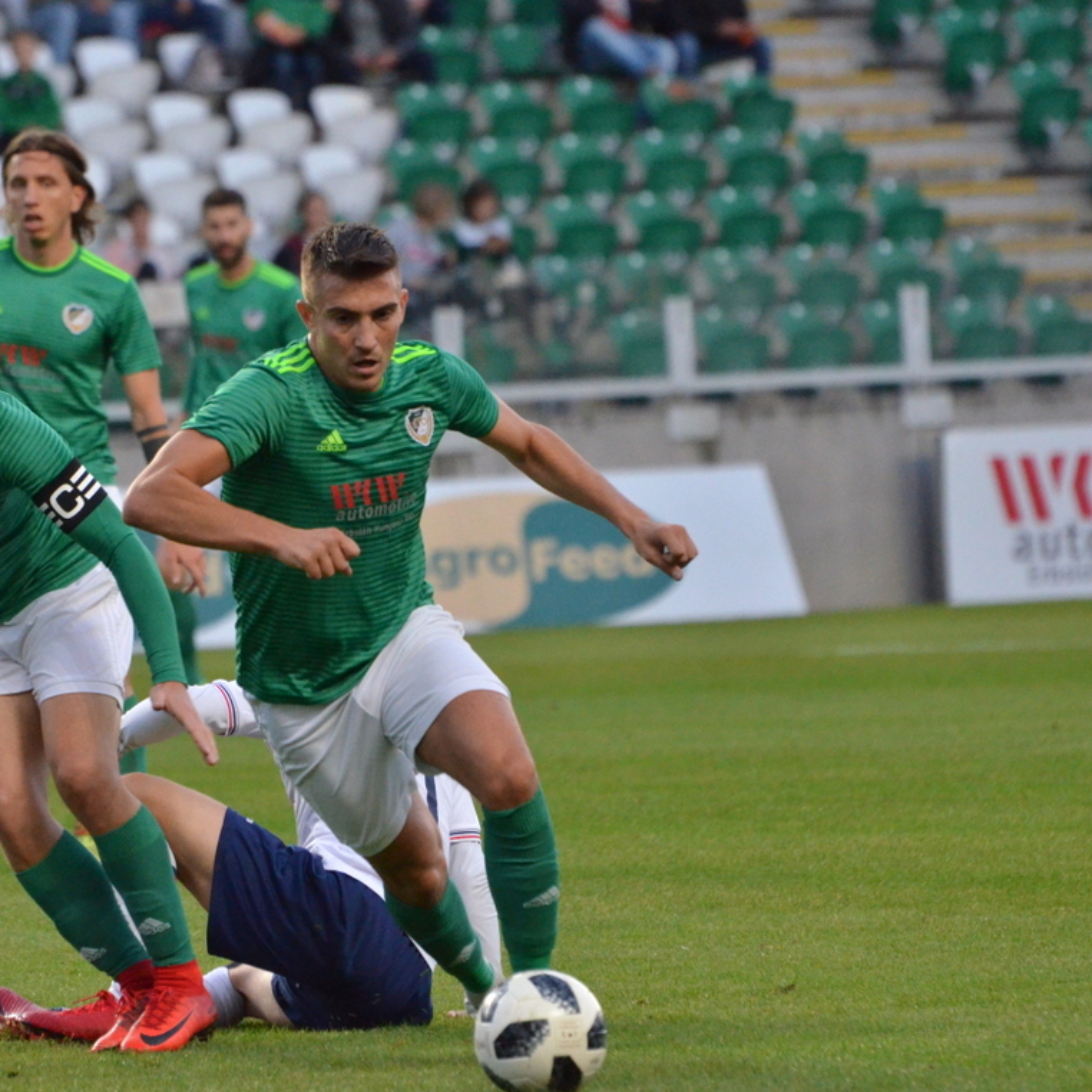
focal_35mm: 481
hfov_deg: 3.6
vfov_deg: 3.6
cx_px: 433
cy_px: 532
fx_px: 17167
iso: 2500
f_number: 5.3
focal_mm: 240
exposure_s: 1/1000
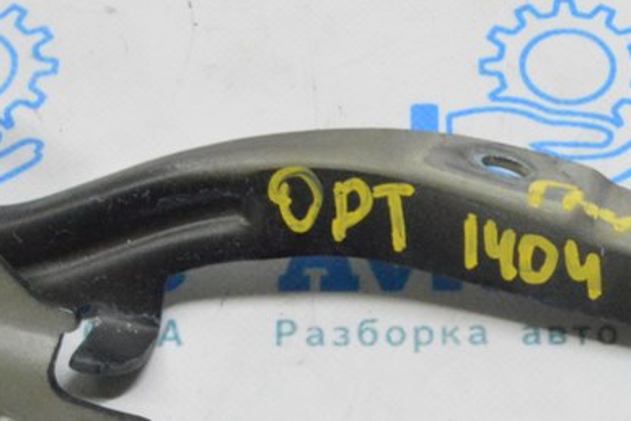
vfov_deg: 11.5
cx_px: 411
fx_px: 2086
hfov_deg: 17.2
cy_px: 257
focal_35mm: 119
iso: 6400
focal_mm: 30
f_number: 20
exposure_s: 1/20
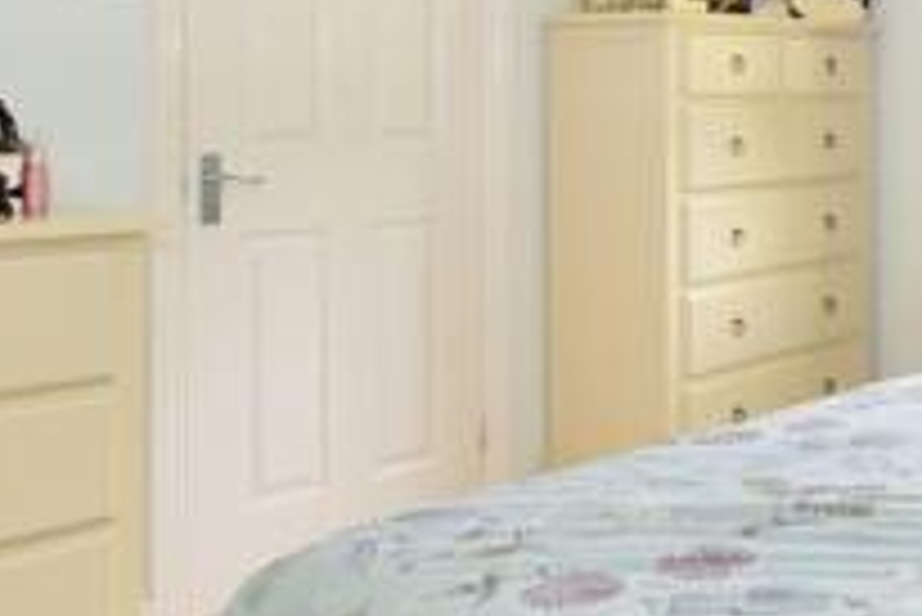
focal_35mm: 48
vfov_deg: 27.4
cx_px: 994
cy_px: 97
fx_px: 1230
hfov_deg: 35.6
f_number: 7.1
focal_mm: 10
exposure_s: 1/60
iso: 500
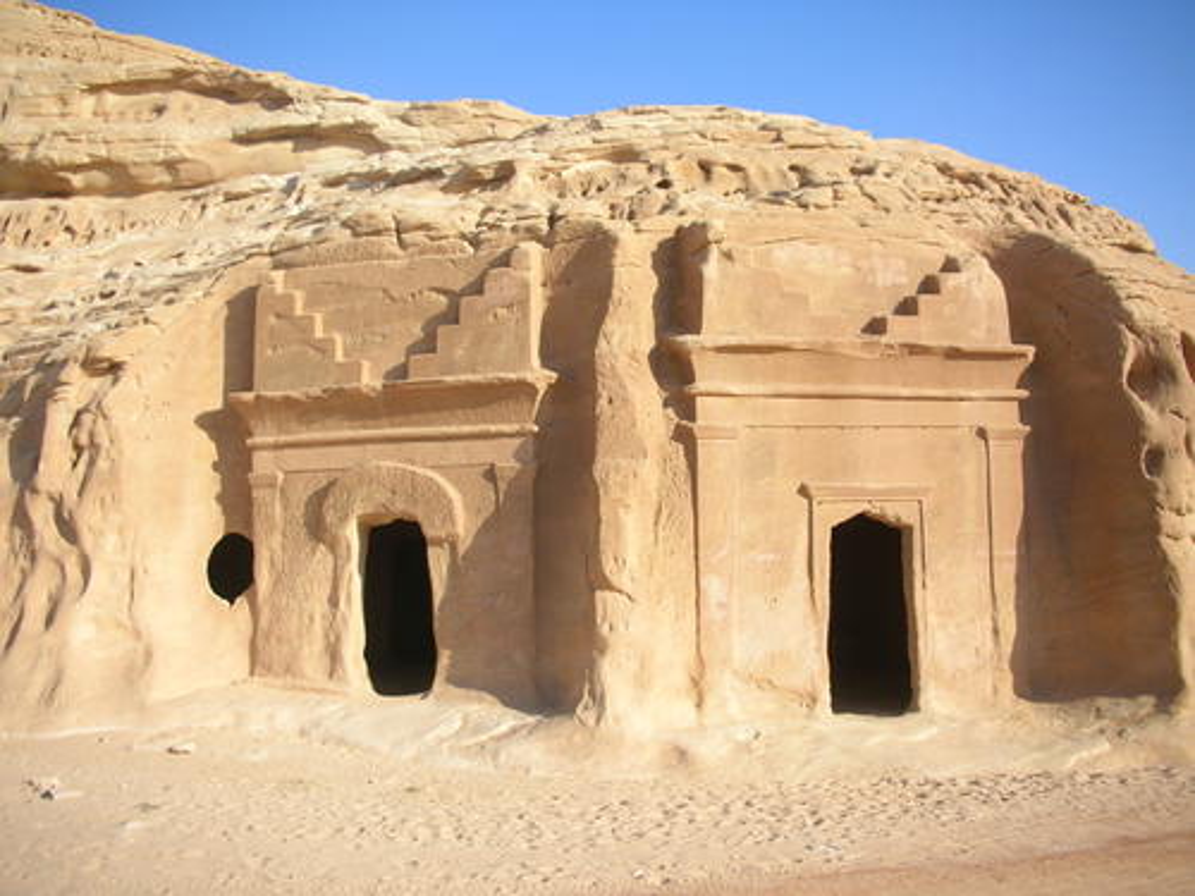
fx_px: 1208
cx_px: 598
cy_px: 448
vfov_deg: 40.7
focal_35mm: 35
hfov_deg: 52.6
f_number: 8.5
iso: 50
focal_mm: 5.8
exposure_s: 1/60.8
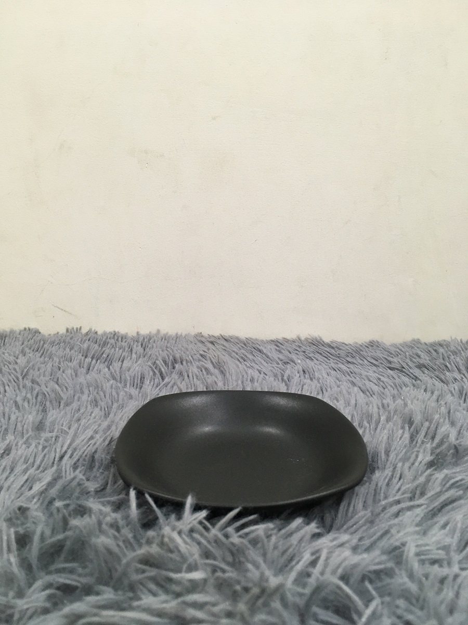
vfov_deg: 61.7
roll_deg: -0.7
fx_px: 523
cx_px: 234
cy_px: 312
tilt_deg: -13.5
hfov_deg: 48.2
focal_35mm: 29
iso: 125
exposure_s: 1/33
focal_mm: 4.15
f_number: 2.2
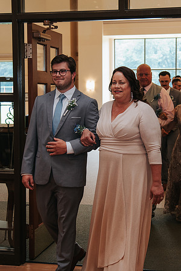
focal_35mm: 73
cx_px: 118
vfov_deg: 27.5
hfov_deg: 18.5
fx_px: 553
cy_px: 120
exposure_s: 1/200
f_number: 4
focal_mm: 44
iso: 800
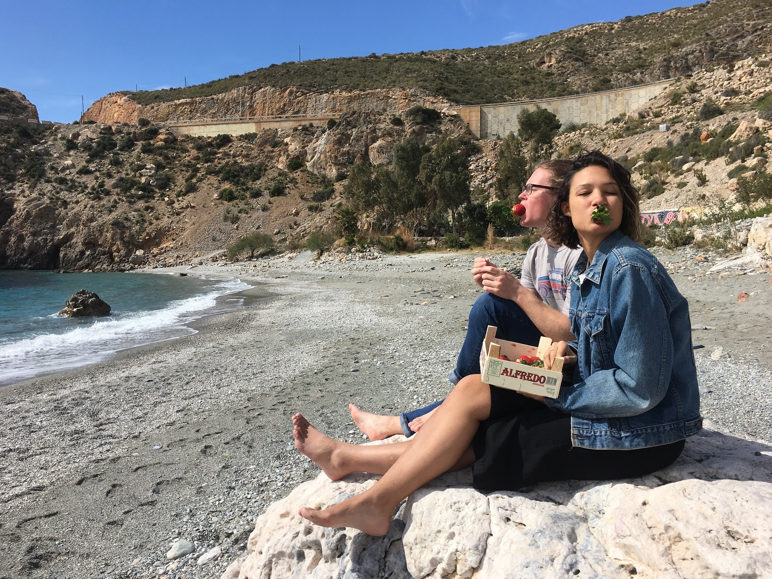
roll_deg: -0.6
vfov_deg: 48.2
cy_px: 290
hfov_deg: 61.7
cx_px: 386
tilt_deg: -2.5
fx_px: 647
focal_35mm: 29
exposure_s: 1/2024
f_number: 2.2
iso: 25
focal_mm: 4.15
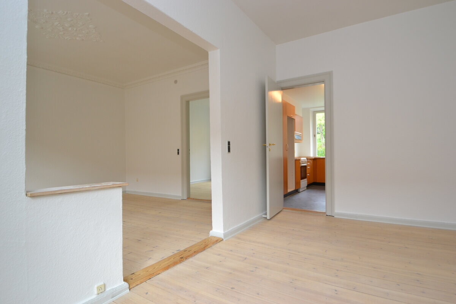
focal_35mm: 18
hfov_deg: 90.0
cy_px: 152
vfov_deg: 67.4
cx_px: 228
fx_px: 228
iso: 400
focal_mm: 12
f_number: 5
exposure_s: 1/100
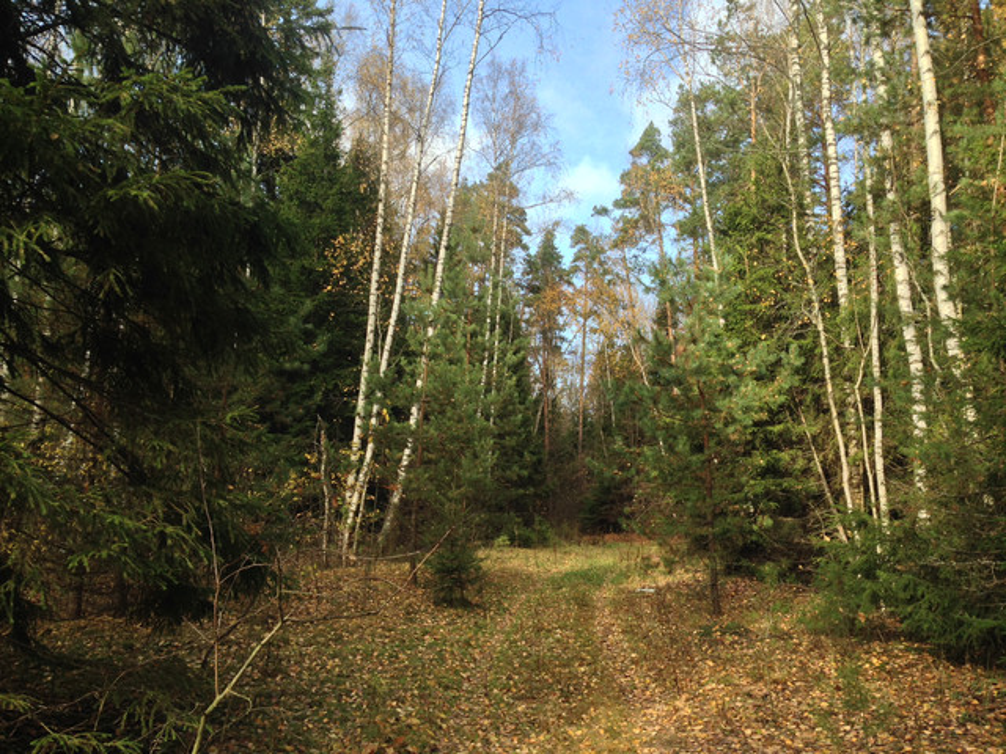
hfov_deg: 55.4
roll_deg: -1.5
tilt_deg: +8.8
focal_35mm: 33
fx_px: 959
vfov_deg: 42.9
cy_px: 377
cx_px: 503
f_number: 2.4
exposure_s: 1/341
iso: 50
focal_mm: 4.12
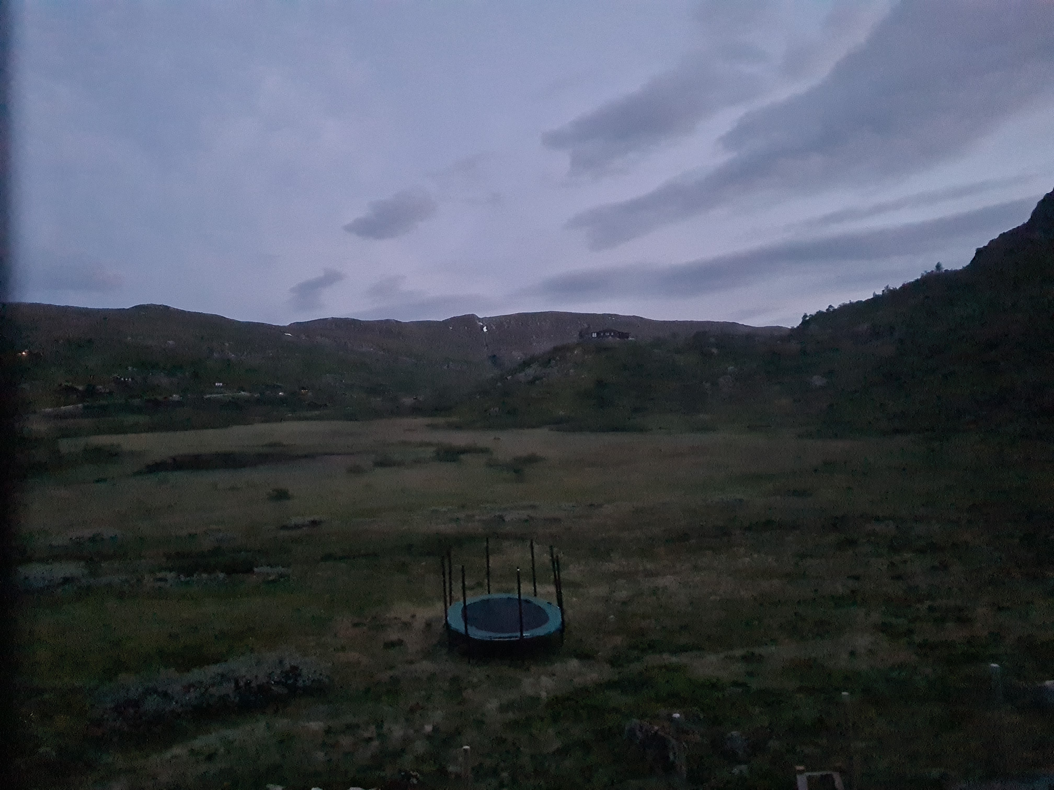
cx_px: 527
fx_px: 792
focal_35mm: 26
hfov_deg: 67.3
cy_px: 395
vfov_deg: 53.1
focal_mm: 5.4
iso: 2500
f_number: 1.8
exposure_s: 1/20
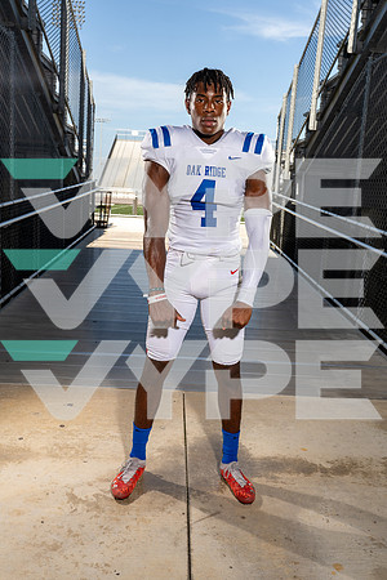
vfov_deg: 57.2
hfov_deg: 40.0
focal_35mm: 33
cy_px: 290
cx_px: 194
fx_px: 532
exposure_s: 1/250
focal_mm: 33
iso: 160
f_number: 8
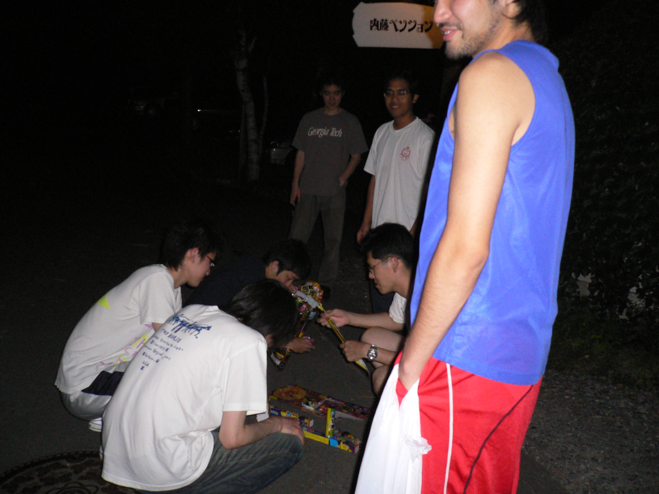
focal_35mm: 35
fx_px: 666
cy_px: 247
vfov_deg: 40.7
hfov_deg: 52.6
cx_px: 330
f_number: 2.8
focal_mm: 5.8
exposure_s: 1/60
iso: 300
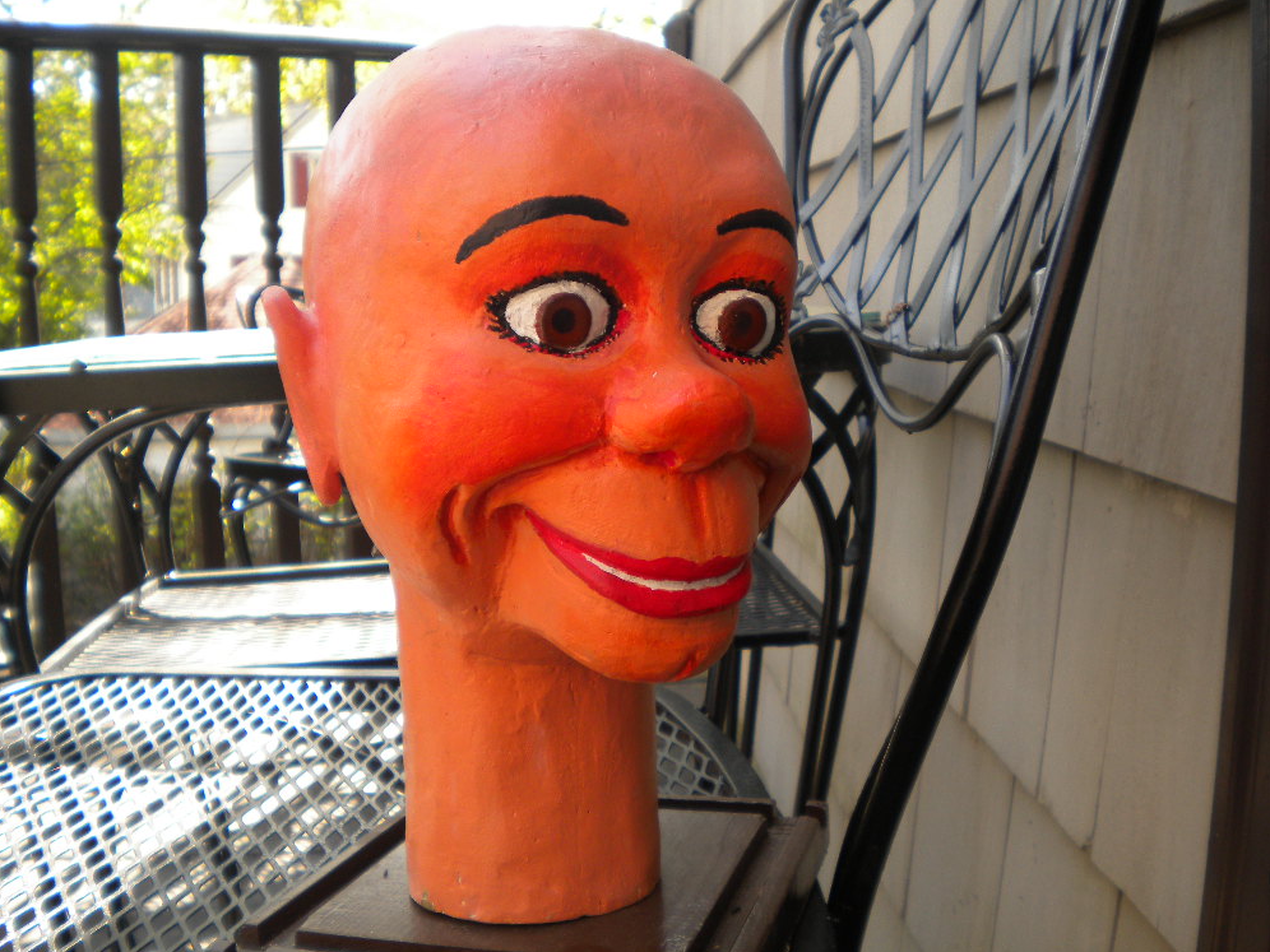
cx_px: 625
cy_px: 477
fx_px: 1321
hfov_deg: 51.4
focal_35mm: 36
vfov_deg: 39.7
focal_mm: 6.3
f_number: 3.1
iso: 80
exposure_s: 1/120
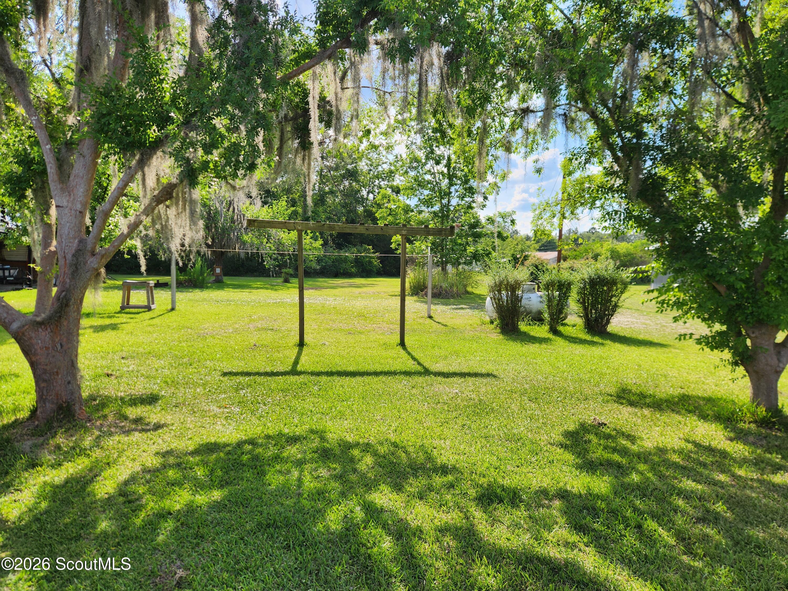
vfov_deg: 58.9
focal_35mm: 23
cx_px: 394
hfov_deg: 73.9
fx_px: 524
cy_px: 296
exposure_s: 1/878
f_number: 1.8
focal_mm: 5.4
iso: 20
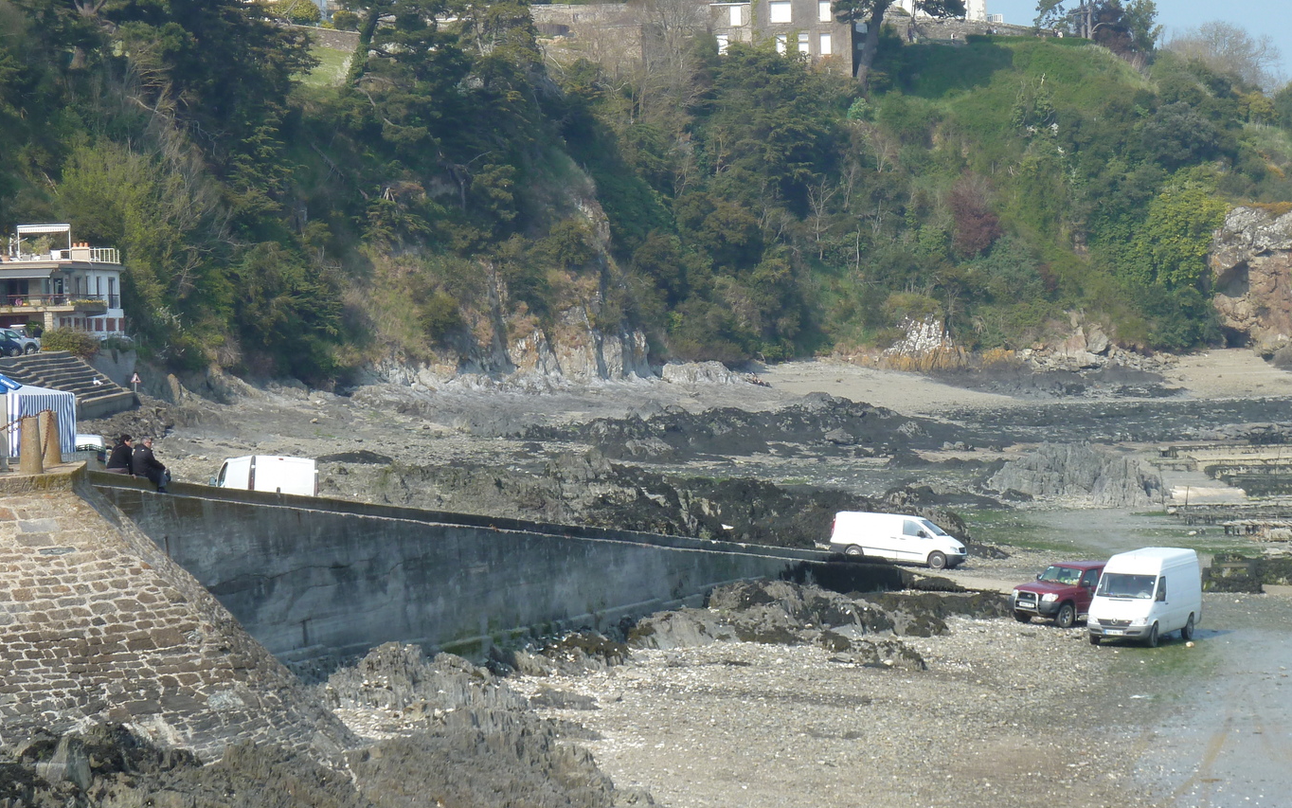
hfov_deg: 15.1
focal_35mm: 138
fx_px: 4860
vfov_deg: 9.5
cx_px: 737
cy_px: 364
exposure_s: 1/400
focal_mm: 18.2
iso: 80
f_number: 4.4
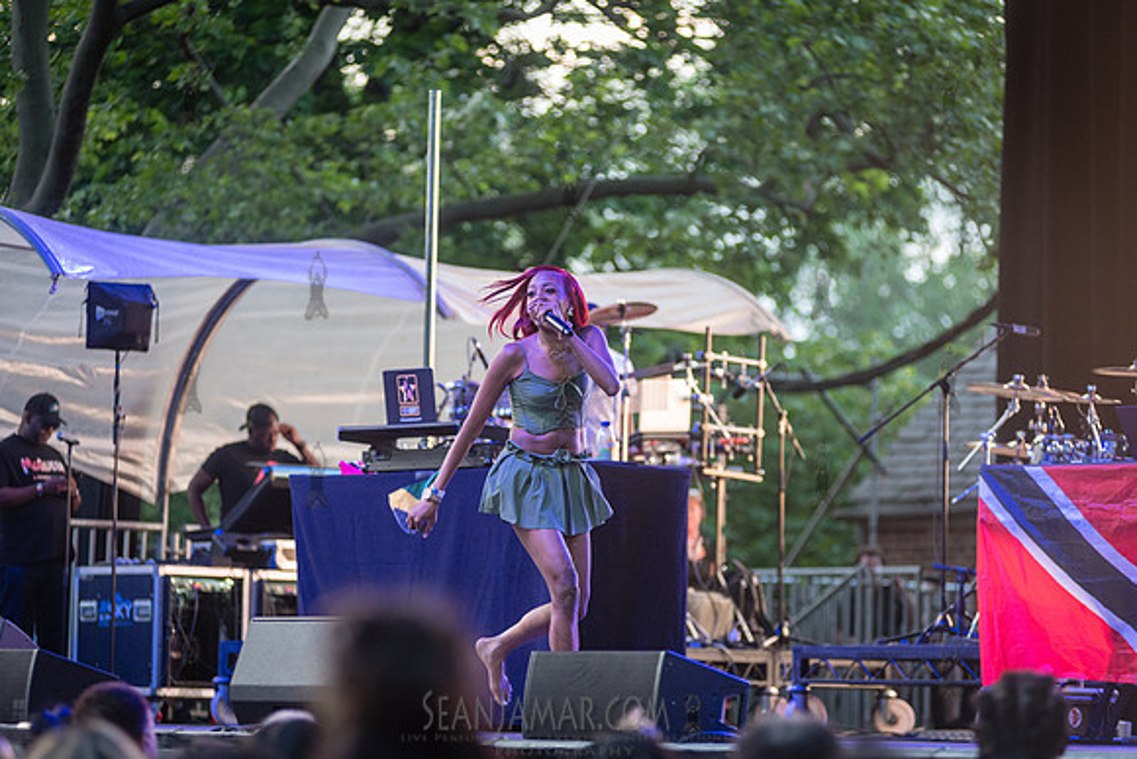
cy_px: 380
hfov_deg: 13.2
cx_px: 568
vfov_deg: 8.9
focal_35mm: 155
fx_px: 4896
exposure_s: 1/250
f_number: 3.2
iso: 1000
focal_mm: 155
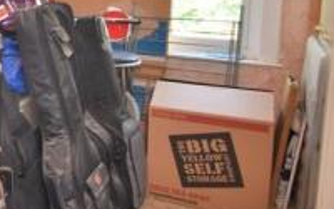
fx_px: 455
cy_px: 23
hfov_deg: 29.8
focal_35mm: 50
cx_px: -126
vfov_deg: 25.1
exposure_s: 1/160
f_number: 4.5
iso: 800
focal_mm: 10
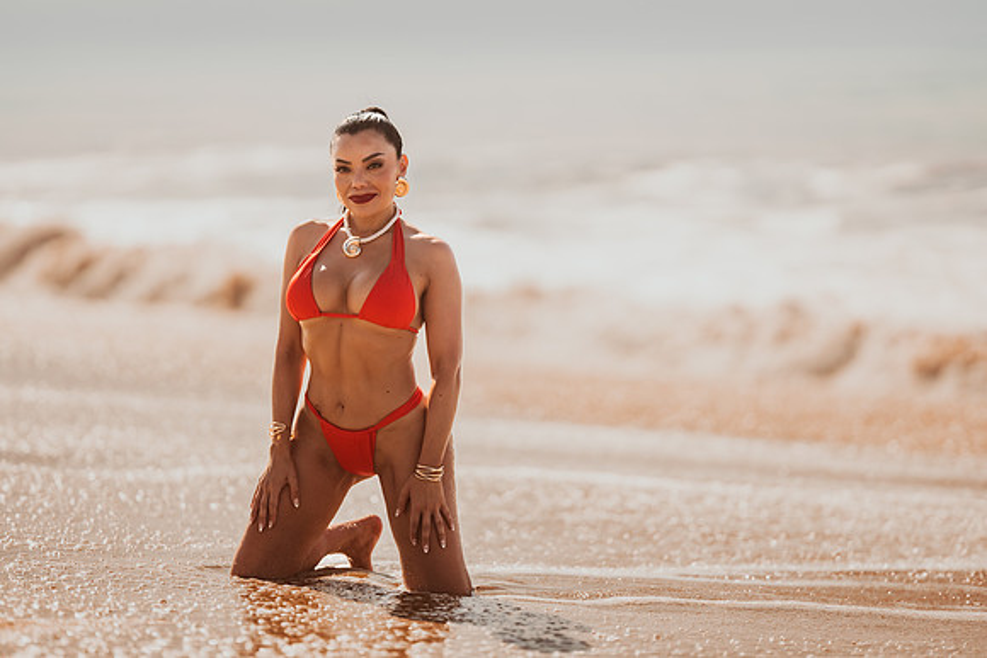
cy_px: 329
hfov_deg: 15.2
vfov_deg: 10.2
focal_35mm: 135
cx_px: 494
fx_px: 3702
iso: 64
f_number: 1.8
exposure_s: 1/8000
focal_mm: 135
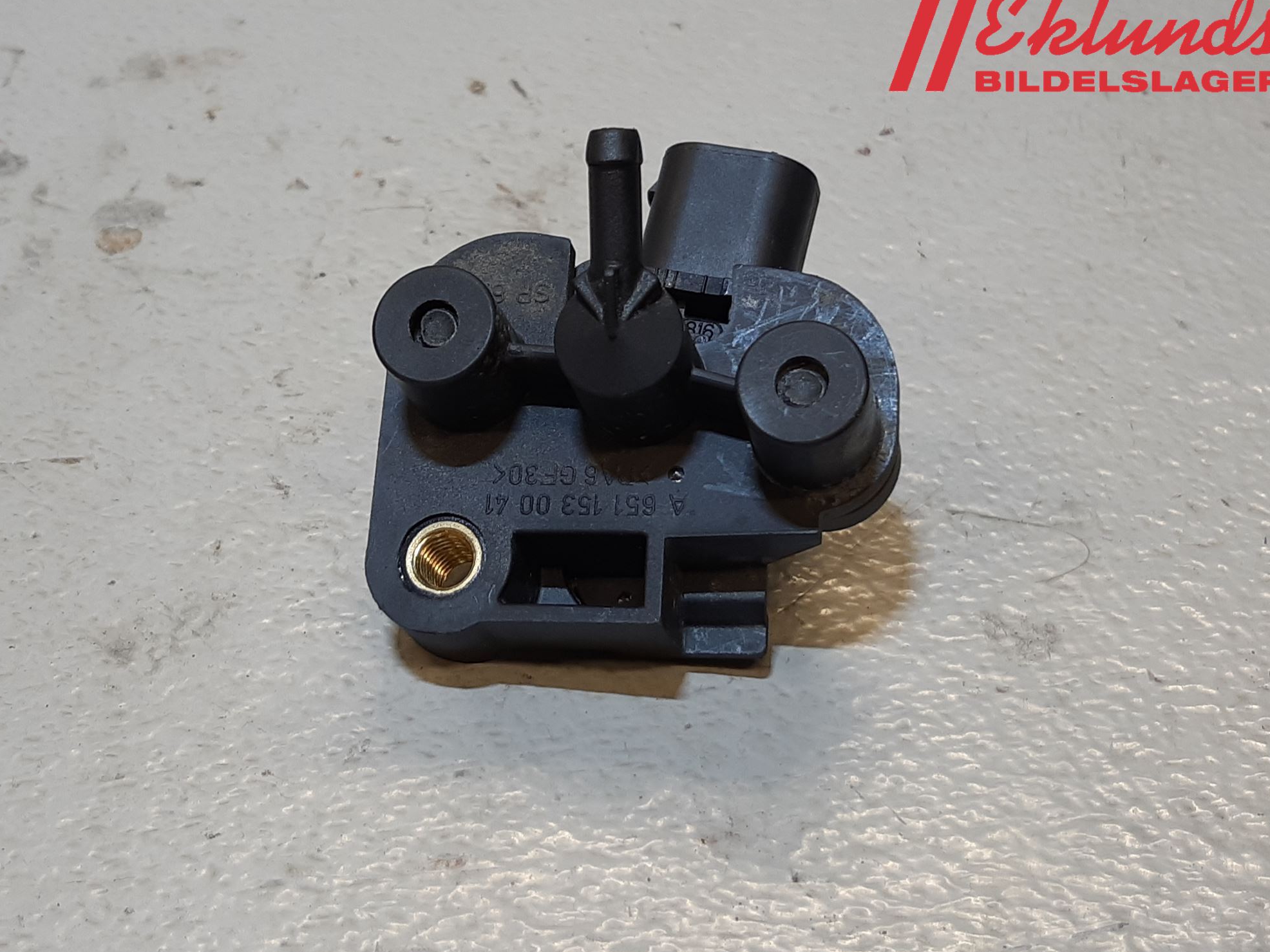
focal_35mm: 27
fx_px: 991
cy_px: 477
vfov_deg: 51.4
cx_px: 625
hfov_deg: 65.3
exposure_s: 1/50
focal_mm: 3.93
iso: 40
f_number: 1.7
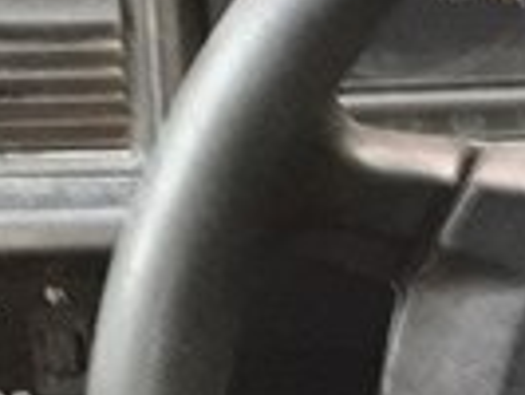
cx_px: 1157
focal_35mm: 139
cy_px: 322
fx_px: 2110
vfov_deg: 10.7
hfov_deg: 12.1
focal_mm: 3.7
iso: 400
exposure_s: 1/17
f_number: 1.9
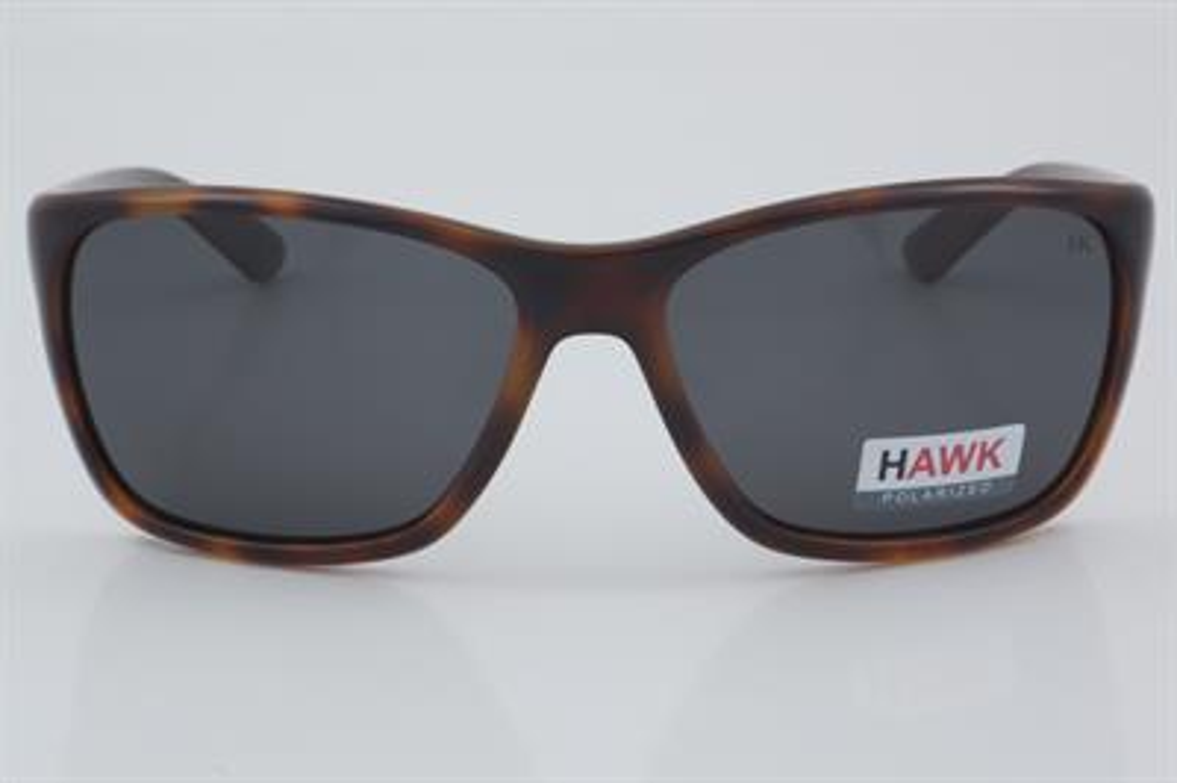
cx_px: 588
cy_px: 392
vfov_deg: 16.5
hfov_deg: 24.6
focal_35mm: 82
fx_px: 2695
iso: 100
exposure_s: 1/4
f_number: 32
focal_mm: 55
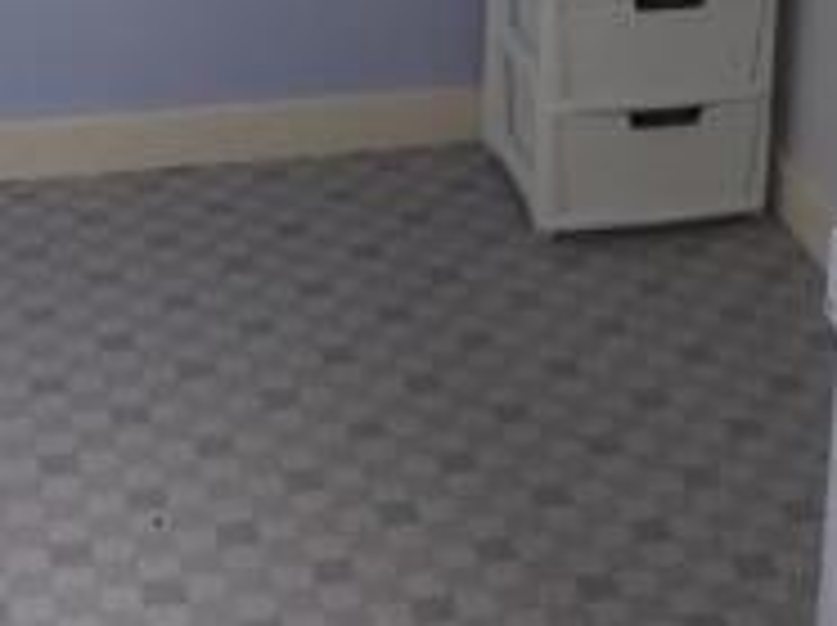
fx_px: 2198
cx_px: 520
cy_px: -250
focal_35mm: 91
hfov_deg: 21.5
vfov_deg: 15.2
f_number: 3.5
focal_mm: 5
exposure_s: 1/60
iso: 125
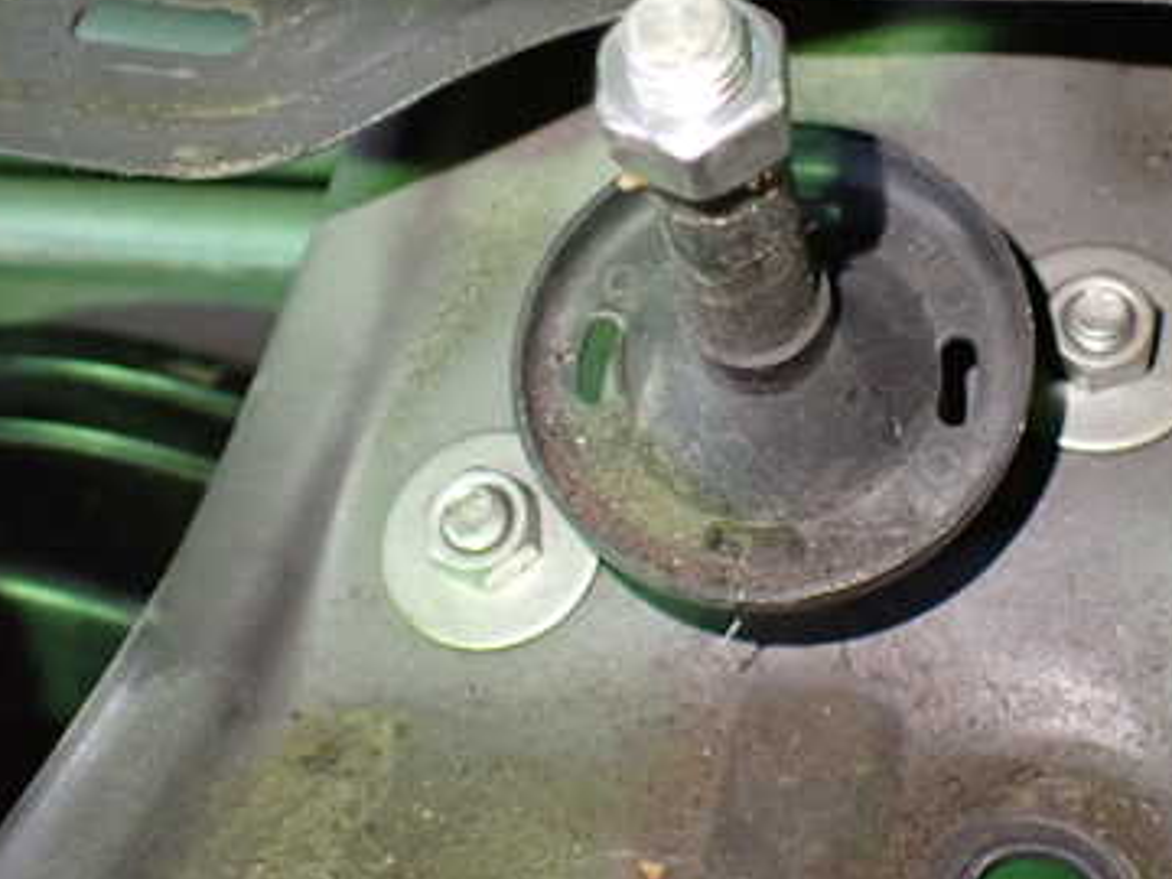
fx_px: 1693
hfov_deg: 37.9
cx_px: 739
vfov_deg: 28.9
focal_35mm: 50
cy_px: 290
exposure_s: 1/60
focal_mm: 5.4
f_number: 2.3
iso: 800
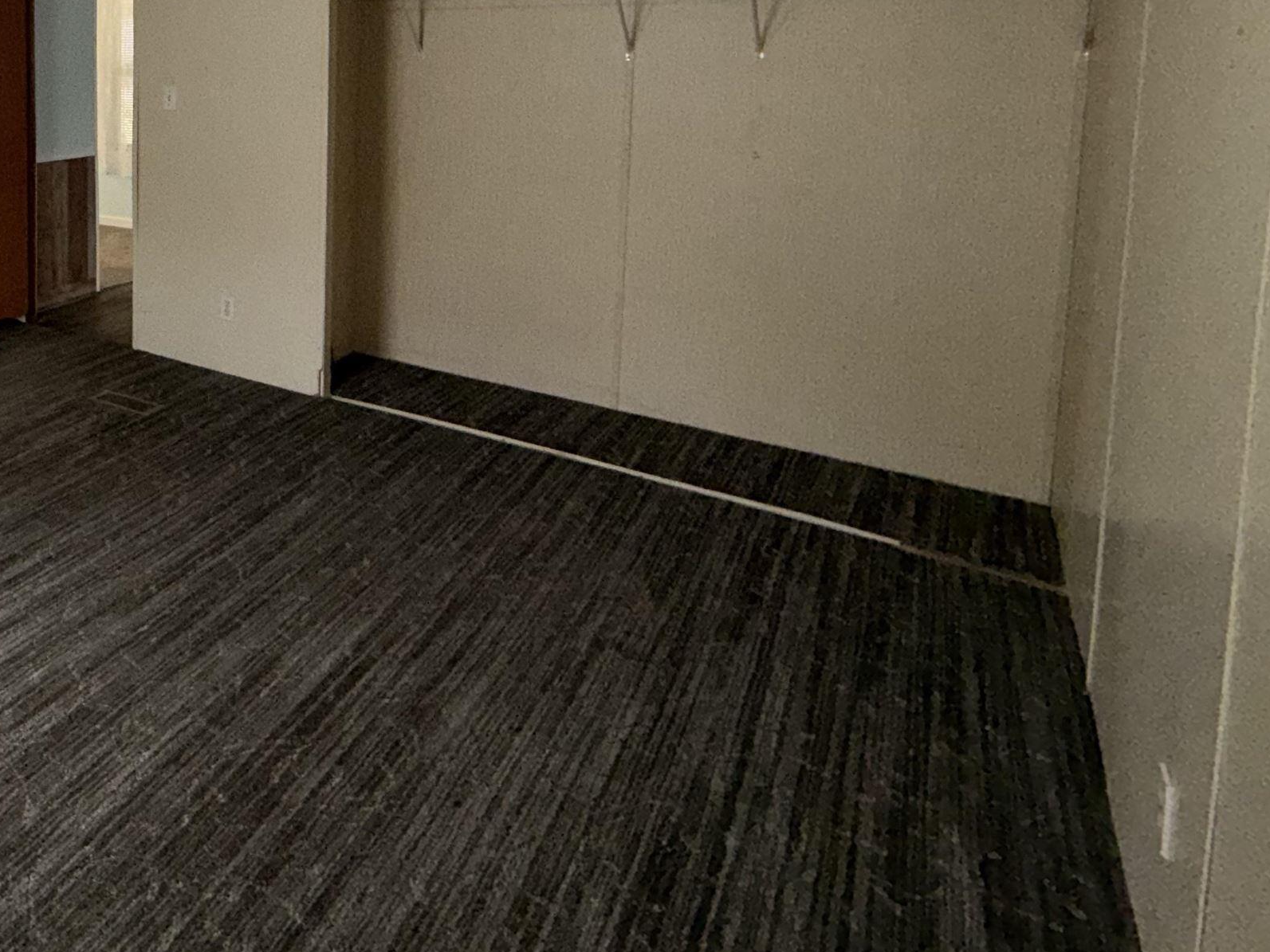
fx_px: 991
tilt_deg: -4.8
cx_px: 66
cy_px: 134
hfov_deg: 54.4
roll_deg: +0.1
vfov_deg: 47.3
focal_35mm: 27
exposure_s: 1/94
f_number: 2.2
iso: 80
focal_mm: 2.22
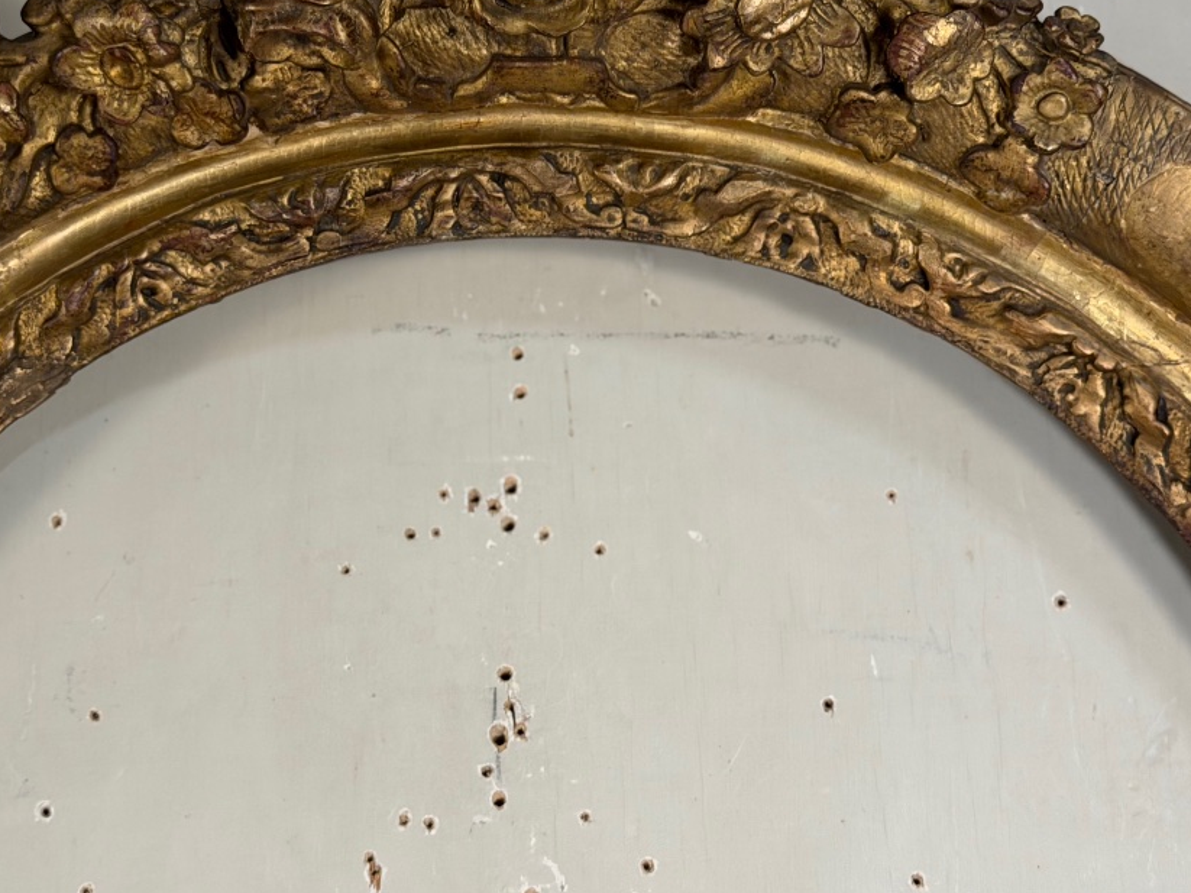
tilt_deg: +13.7
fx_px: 2408
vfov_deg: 20.9
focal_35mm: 70
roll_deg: +0.7
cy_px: 262
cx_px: 470
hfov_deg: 27.7
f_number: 1.78
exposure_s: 1/50
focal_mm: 6.76
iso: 160
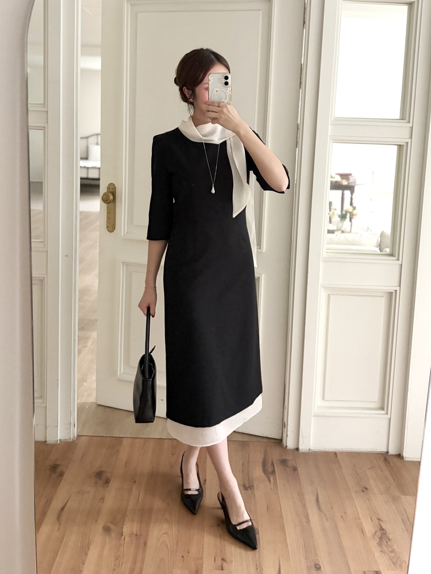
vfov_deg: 67.3
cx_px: 216
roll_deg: -2.6
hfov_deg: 53.1
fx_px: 432
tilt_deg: -15.6
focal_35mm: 26
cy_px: 287
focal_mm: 5.96
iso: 500
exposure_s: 1/60
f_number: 1.6
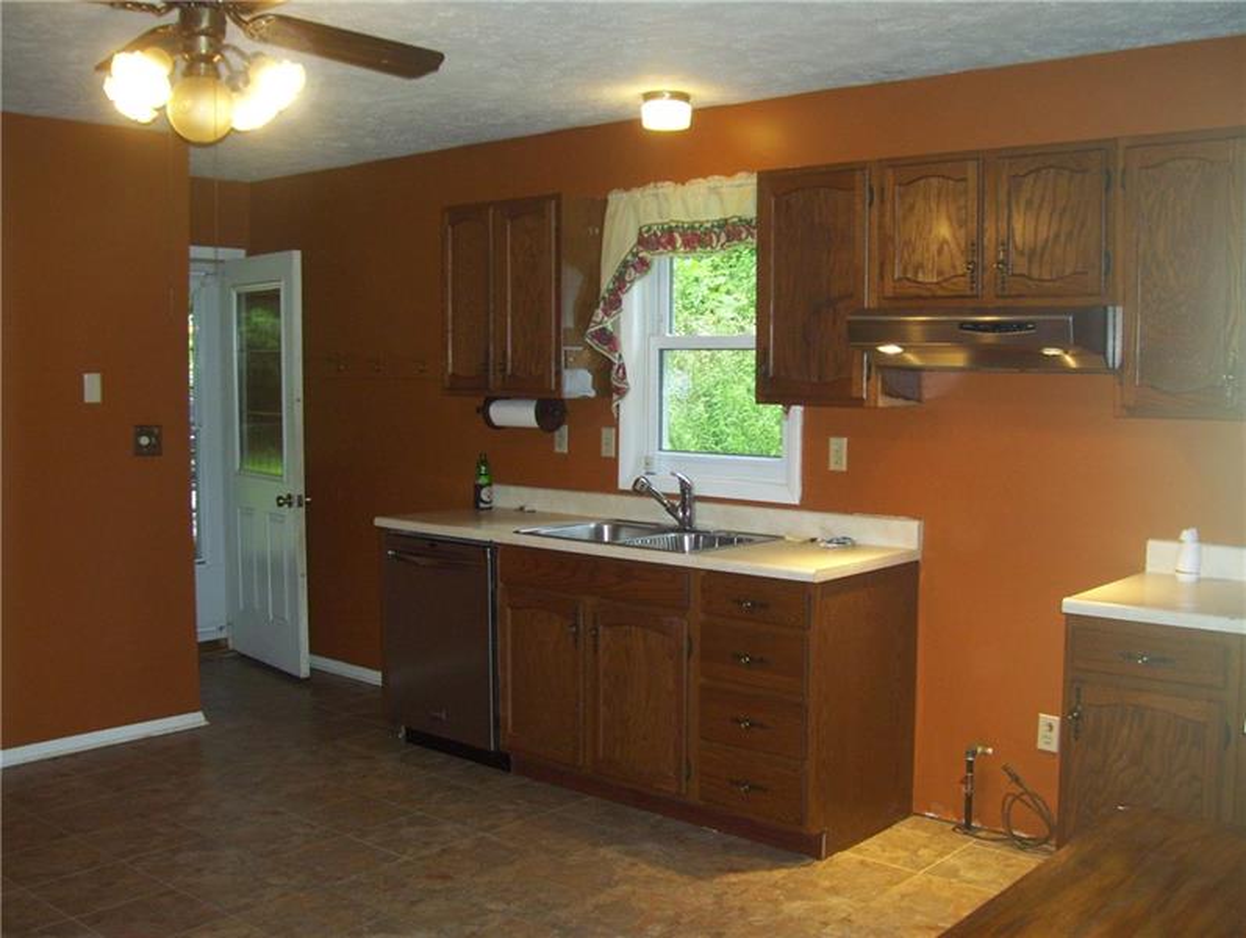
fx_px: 1298
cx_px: 623
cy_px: 469
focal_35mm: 36
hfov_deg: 51.3
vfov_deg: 39.7
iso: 200
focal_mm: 6
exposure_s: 1/60
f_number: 2.7
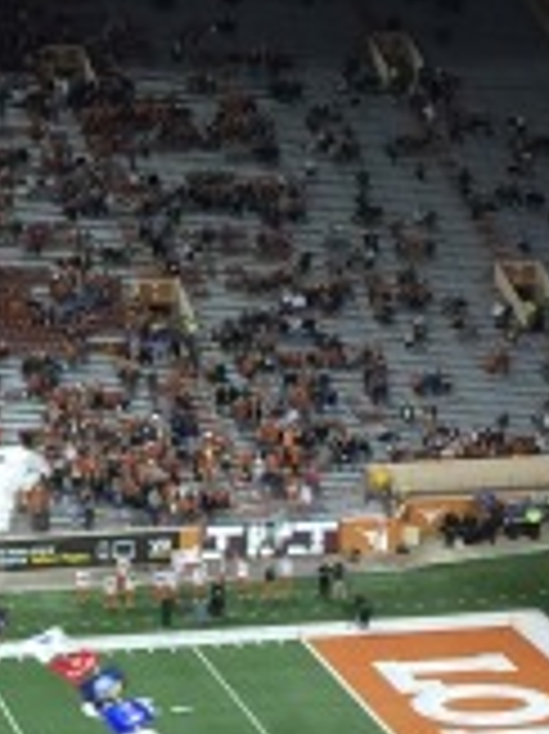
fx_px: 3218
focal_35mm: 152
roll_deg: +0.2
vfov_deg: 13.0
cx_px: -153
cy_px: 547
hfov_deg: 9.6
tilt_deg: -16.9
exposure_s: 1/30
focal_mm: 4.15
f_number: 2.2
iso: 50
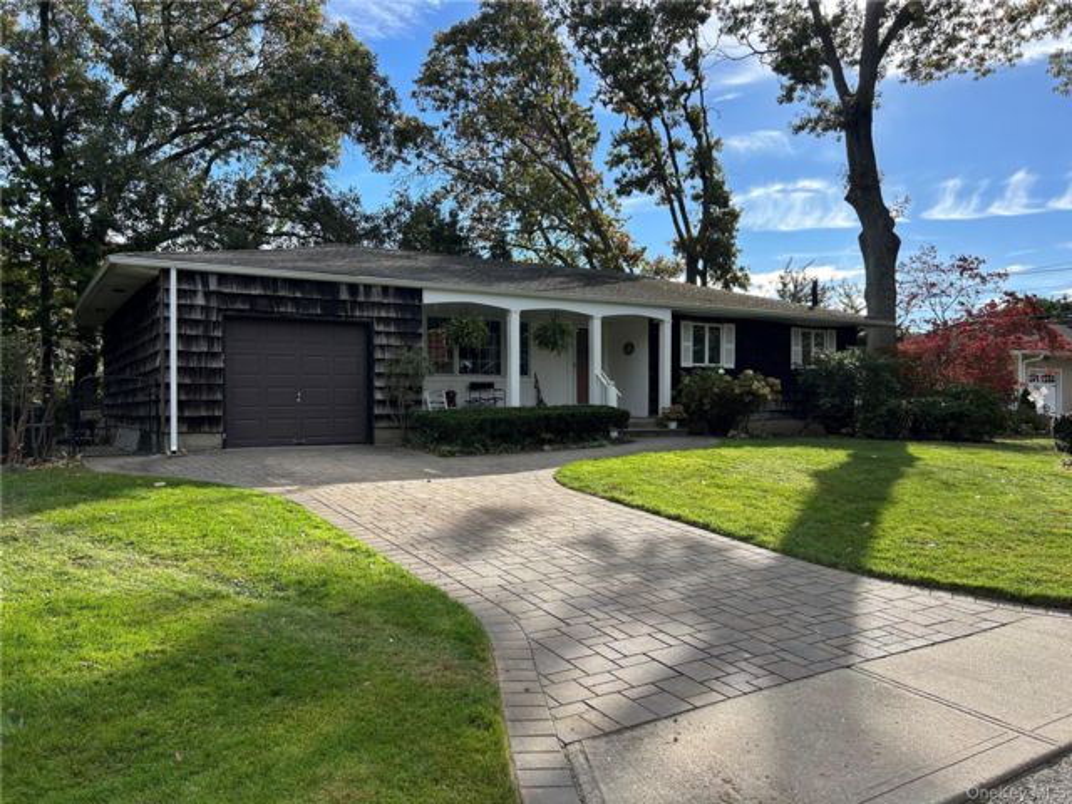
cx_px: 536
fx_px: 805
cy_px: 402
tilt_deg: -0.9
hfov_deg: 67.3
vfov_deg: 53.1
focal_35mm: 26
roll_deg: +0.6
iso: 50
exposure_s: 1/2165
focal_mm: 5.7
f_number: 1.5
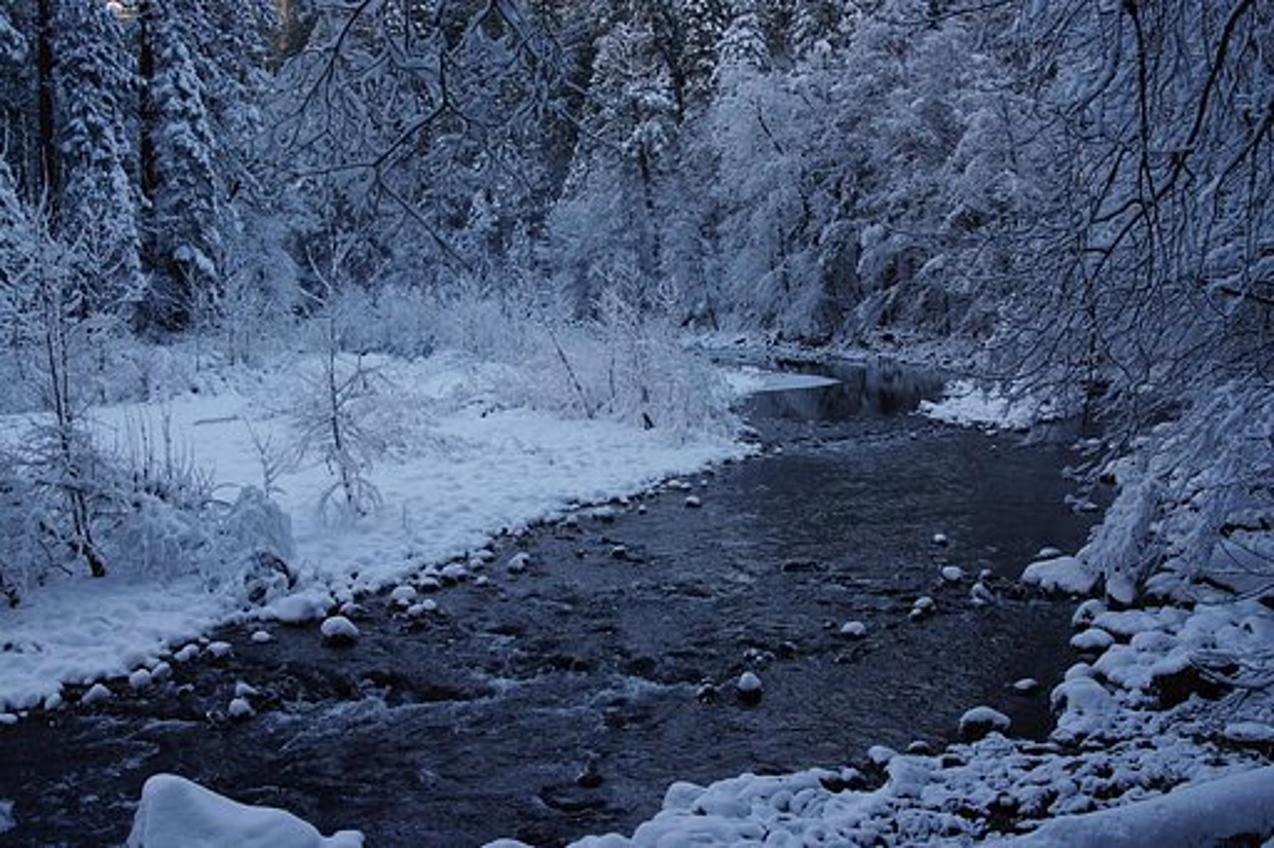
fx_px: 1220
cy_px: 424
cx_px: 637
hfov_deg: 55.1
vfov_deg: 38.3
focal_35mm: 34
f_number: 8
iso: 200
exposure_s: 1/100
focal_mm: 23
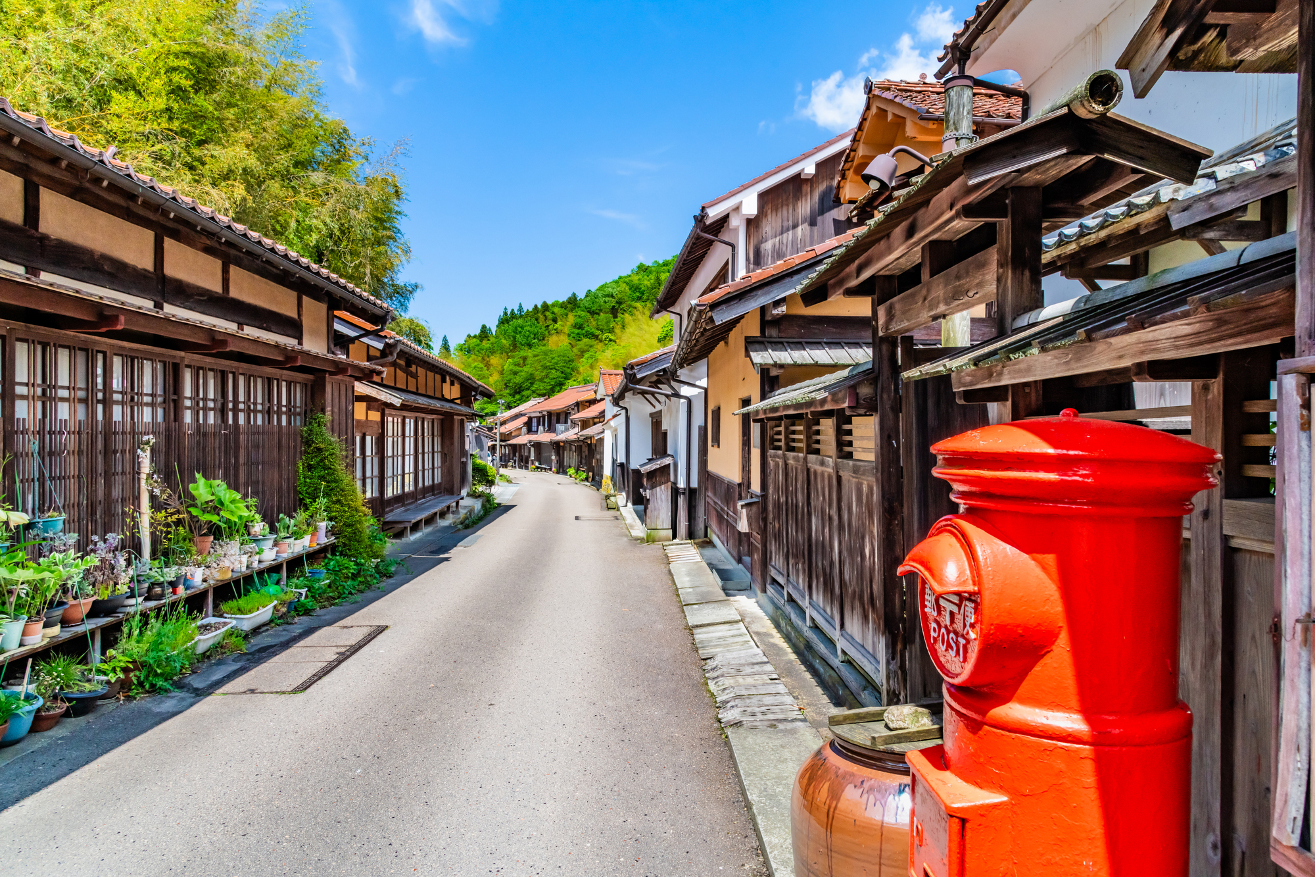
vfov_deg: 53.1
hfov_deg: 73.7
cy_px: 438
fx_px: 877
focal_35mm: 24
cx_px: 658
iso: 400
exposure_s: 1/160
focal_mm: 24
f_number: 11
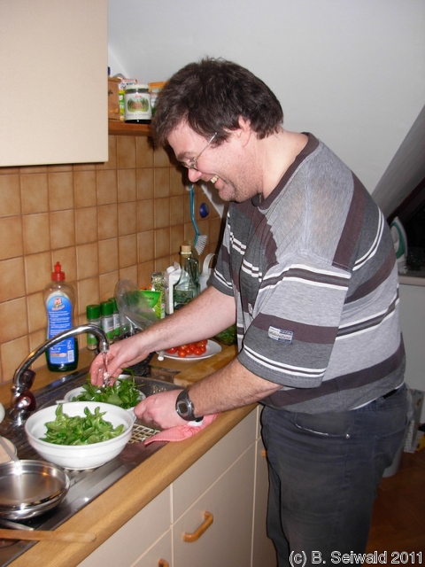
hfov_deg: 37.7
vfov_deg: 49.0
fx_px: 622
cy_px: 284
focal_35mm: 38
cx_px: 212
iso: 81
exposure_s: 1/23.2
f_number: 2.9
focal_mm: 6.3
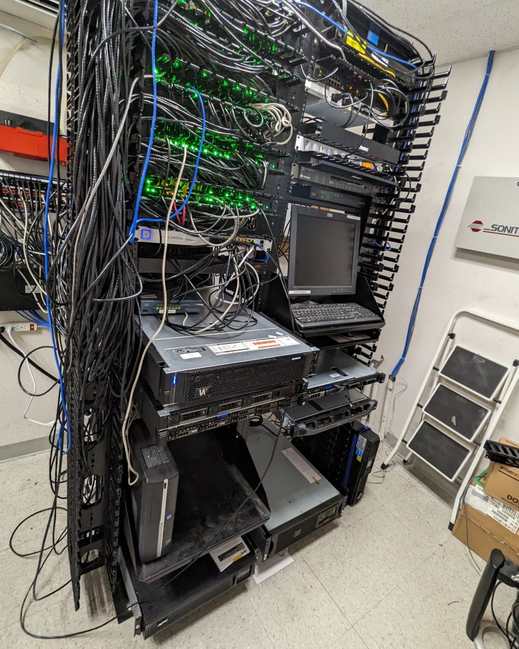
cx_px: 265
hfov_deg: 77.0
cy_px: 308
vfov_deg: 89.5
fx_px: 326
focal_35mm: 17
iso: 367
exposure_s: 1/40
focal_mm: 2.35
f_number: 2.2
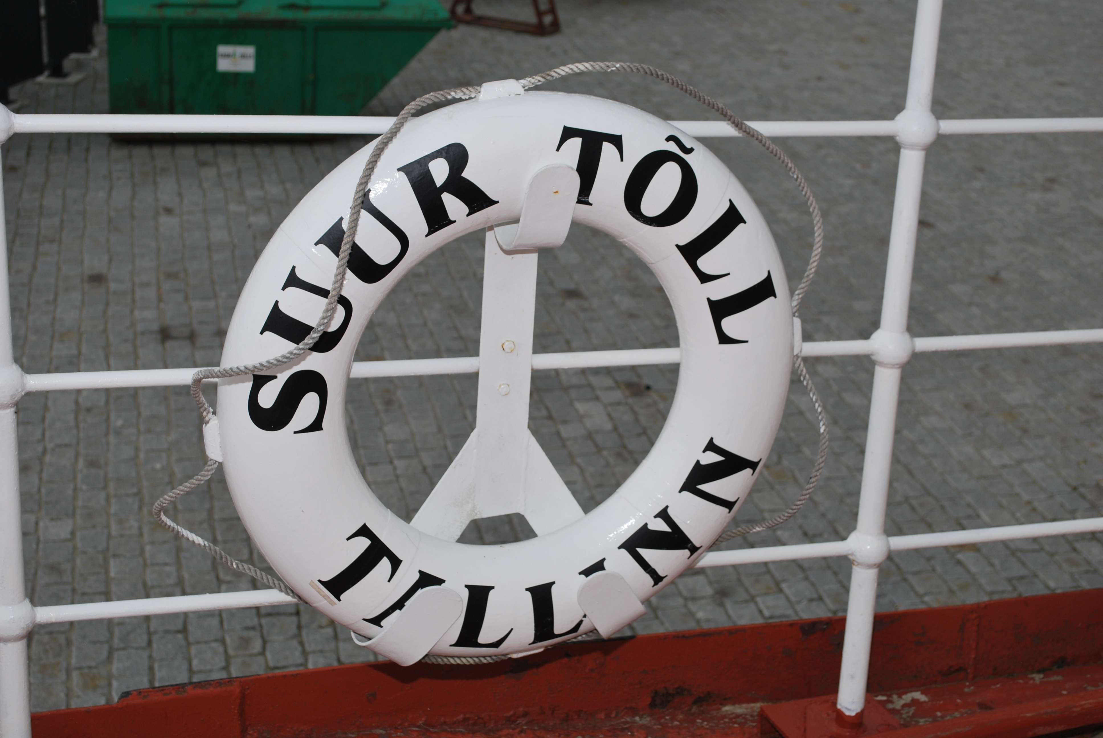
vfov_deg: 22.7
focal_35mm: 60
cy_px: 369
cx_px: 552
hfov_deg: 33.4
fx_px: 1841
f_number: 7.1
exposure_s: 1/200
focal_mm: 40
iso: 100
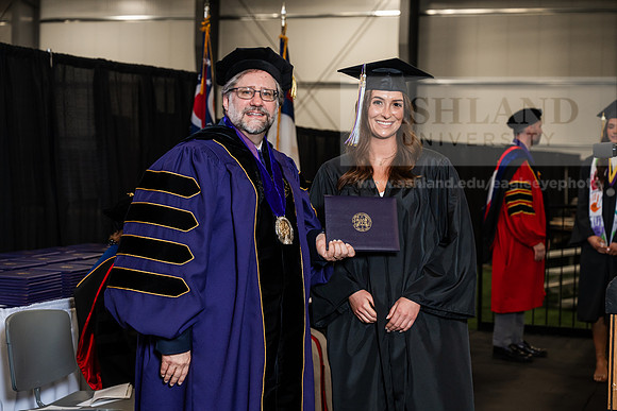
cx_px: 308
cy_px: 206
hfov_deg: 28.8
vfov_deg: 19.5
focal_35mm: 70
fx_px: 1200
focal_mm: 70
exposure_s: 1/200
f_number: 4.5
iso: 1250
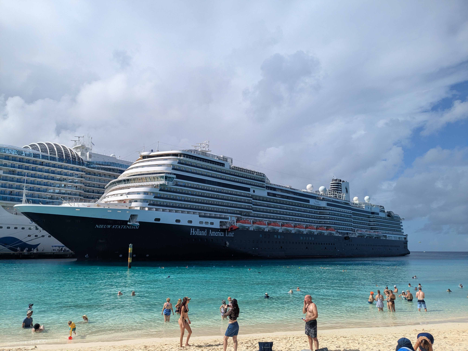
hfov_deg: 65.3
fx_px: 365
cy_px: 176
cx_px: 234
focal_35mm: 27
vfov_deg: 51.4
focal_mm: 4.38
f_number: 1.73
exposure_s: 1/7812
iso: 72
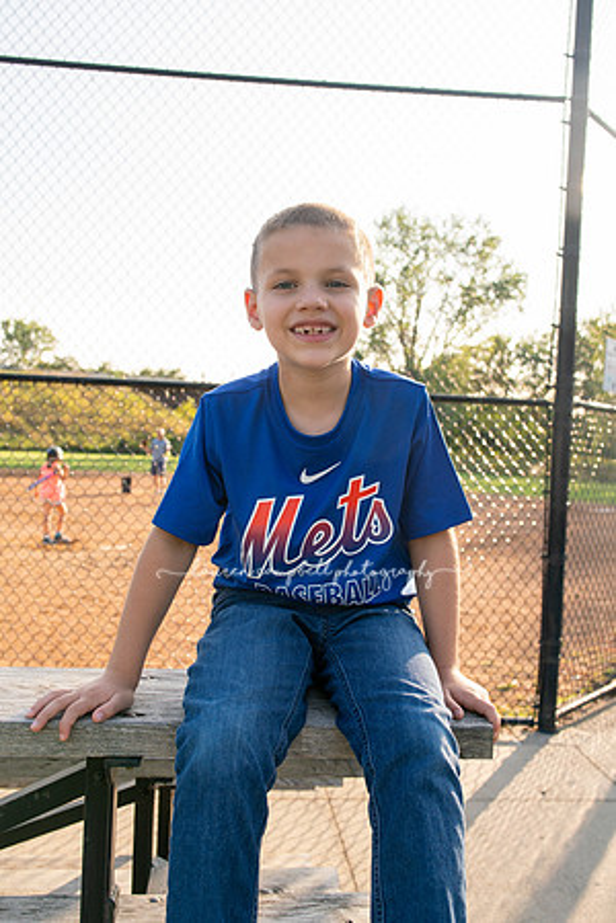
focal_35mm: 35
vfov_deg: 54.4
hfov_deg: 37.9
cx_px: 308
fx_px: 898
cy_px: 462
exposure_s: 1/250
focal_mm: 35
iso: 400
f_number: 7.1
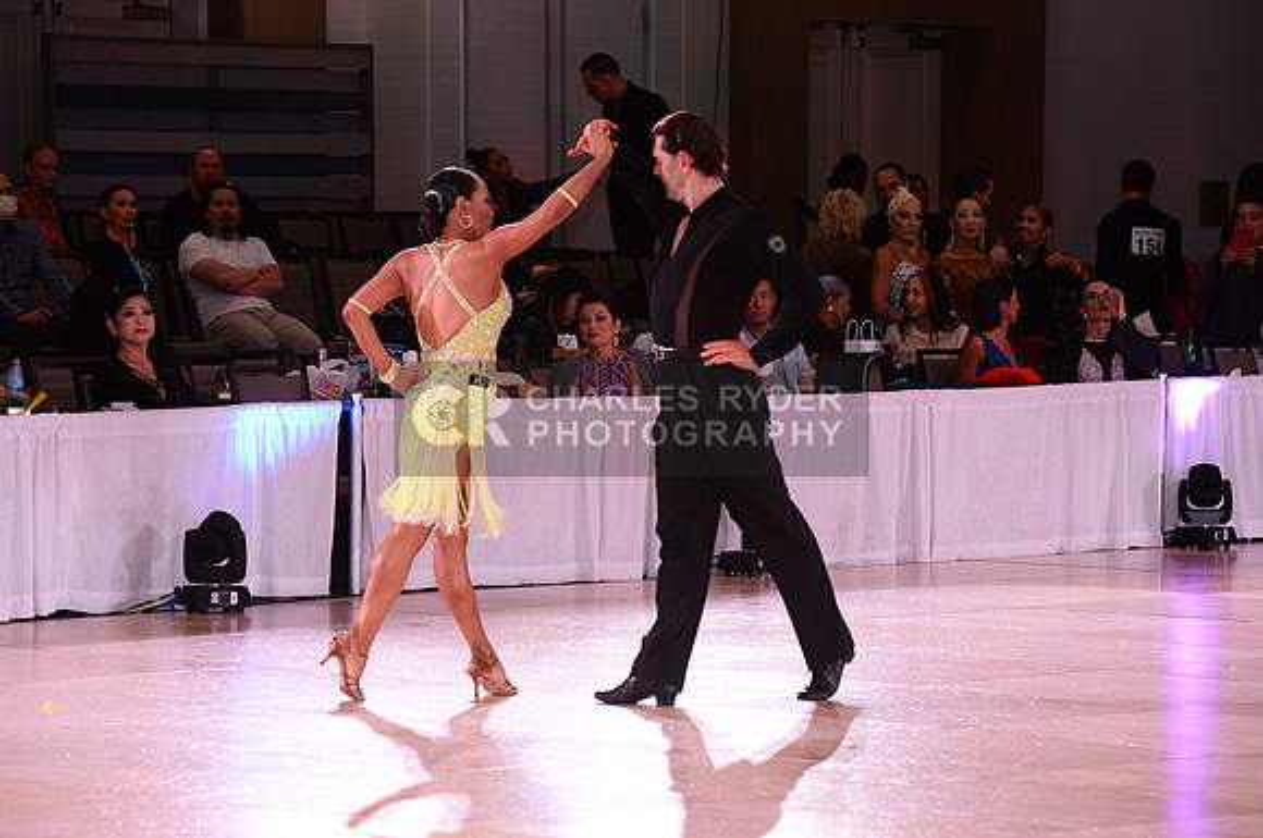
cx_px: 632
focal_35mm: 165
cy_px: 419
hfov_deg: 12.5
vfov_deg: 8.3
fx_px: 5781
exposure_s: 1/125
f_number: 5.6
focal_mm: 165
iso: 1250
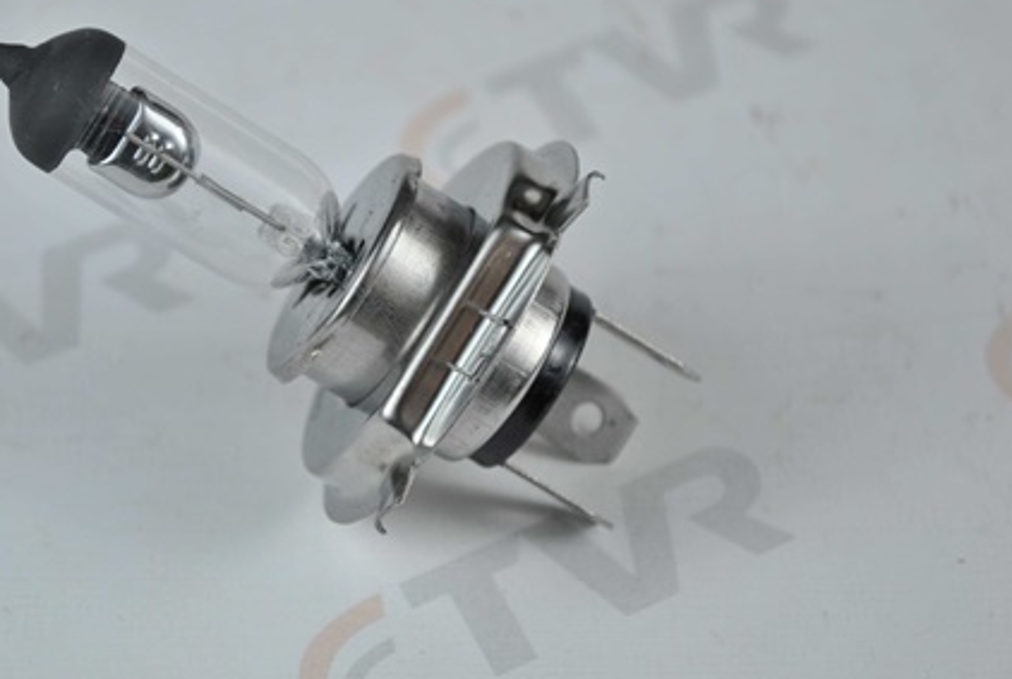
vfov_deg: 11.8
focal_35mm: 117
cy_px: 331
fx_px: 3287
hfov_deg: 17.5
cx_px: 325
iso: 200
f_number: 5.6
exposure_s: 1/50
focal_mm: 55
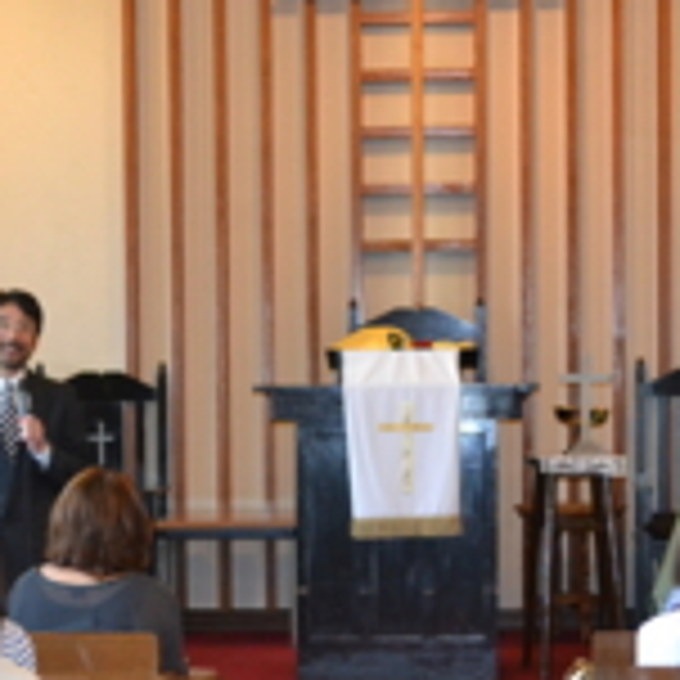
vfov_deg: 14.7
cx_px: 243
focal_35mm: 118
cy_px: 466
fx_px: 2625
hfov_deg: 14.7
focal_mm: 35
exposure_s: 1/60
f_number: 5
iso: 2200
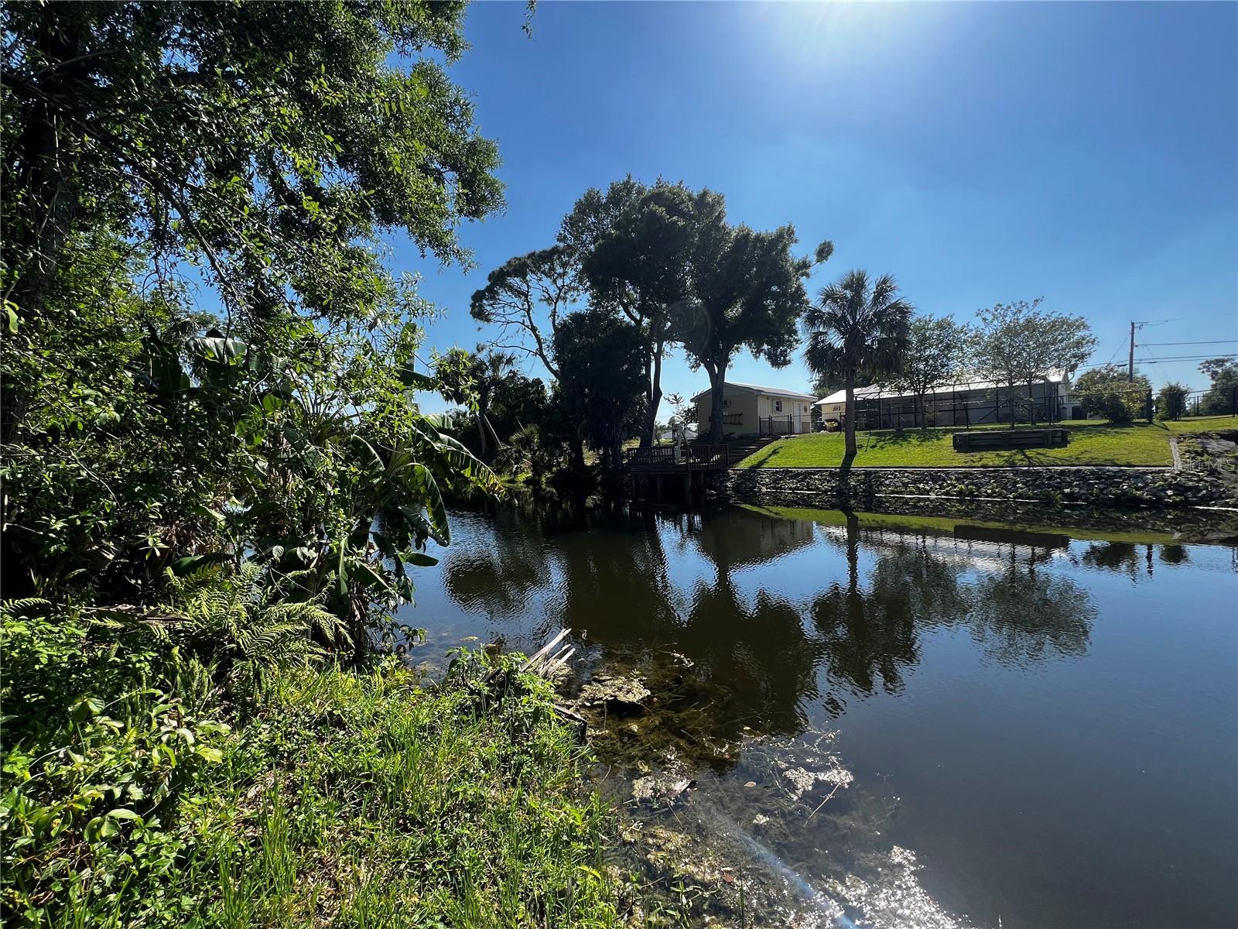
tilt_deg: -1.7
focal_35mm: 13
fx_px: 465
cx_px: 619
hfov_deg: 106.2
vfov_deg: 89.9
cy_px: 464
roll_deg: +1.6
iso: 32
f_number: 1.8
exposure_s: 1/803
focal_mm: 1.57
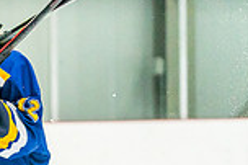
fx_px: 2739
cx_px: -210
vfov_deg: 3.4
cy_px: 311
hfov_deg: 5.1
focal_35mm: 398
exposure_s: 1/1250
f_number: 2.8
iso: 3200
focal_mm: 104
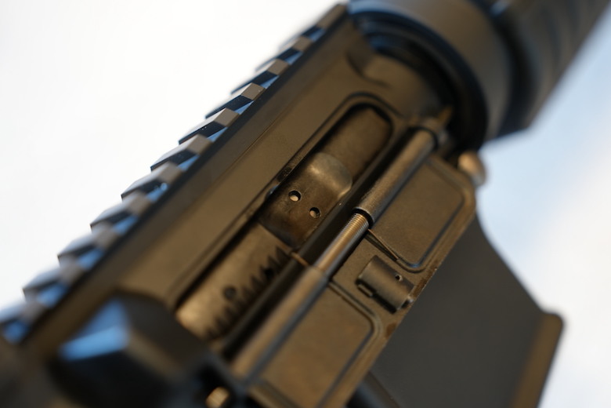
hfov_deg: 35.6
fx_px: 950
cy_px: 204
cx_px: 306
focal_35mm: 56
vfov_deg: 24.2
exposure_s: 1/3
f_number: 2.8
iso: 200
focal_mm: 56
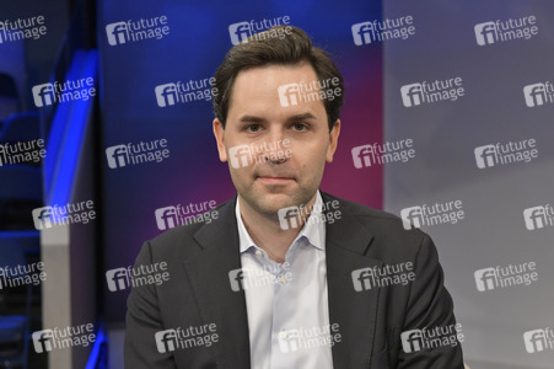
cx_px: 277
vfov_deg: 21.9
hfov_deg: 32.4
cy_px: 184
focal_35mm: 62
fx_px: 953
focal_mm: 62
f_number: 6.3
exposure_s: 1/200
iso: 2500
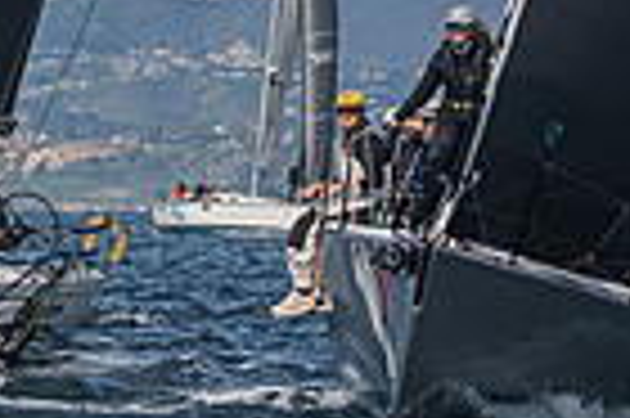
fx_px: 7831
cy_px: -194
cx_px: -636
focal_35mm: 448
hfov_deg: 4.5
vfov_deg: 3.1
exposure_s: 1/4000
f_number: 6.3
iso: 320
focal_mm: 100
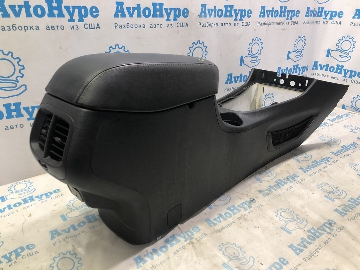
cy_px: 135
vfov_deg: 49.7
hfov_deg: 63.4
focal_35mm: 28
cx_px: 180
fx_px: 291
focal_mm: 4
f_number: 1.8
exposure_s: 1/25
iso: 32
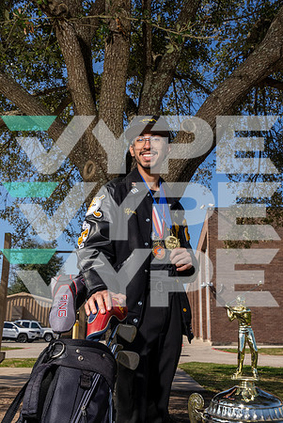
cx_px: 142
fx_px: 412
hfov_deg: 37.9
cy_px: 212
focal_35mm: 35
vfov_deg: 54.4
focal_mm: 35
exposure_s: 1/320
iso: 125
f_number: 9
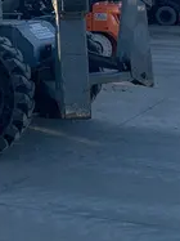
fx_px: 708
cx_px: -49
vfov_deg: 18.3
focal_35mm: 102
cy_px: -43
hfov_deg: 14.0
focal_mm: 4.25
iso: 25
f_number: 1.8
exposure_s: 1/1880
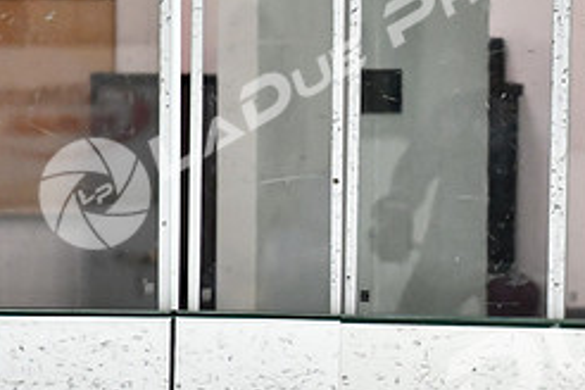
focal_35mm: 706
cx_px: 590
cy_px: 317
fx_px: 11472
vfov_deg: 1.9
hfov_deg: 2.9
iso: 5000
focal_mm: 200
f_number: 2.8
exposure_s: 1/1250
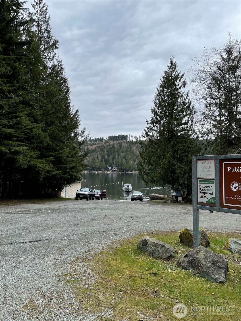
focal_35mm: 26
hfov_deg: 53.1
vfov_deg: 67.3
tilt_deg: +8.7
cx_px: 120
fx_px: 241
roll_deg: +2.6
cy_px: 160
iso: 32
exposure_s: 1/2212
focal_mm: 4.2
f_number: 1.6
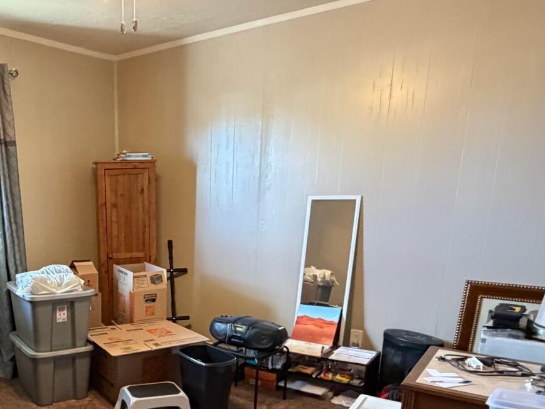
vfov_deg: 41.3
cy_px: 321
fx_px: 520
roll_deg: +1.4
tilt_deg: -14.7
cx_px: 110
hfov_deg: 51.9
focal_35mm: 33
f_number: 2.2
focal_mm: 2.22
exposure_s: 1/60
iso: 640
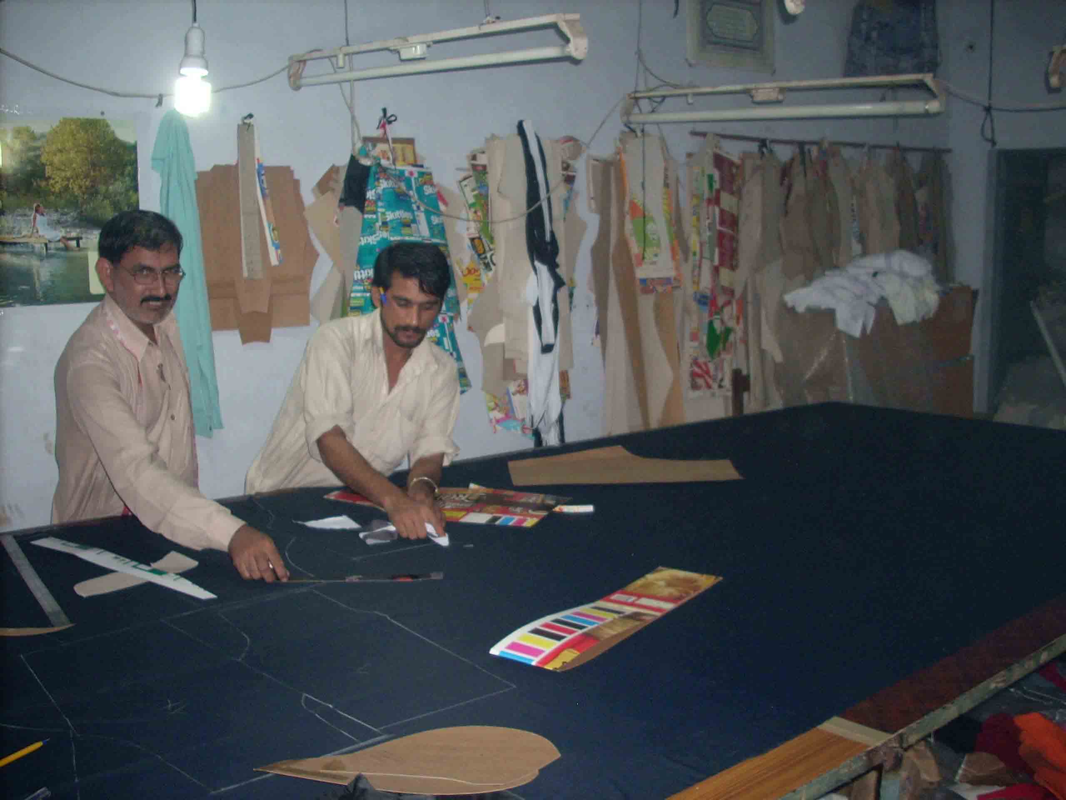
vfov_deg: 38.7
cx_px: 533
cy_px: 400
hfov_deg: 50.1
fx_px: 1139
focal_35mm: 37
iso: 200
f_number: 2.8
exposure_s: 1/60
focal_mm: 6.2
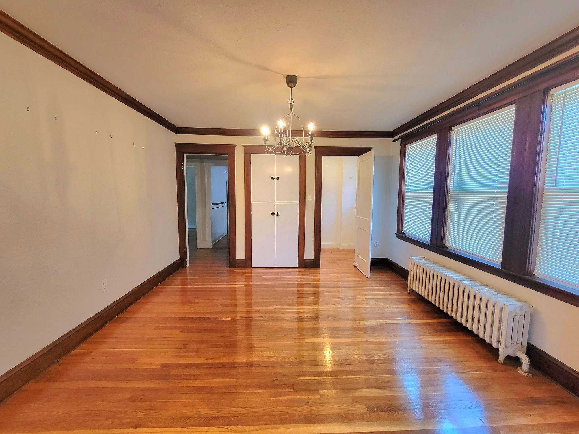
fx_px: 217
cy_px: 217
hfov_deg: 106.2
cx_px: 290
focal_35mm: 13
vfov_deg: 89.9
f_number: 2.2
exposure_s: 1/60.2
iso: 250
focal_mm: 2.2
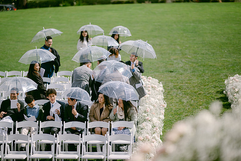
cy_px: 82
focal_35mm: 108
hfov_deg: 18.9
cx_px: 120
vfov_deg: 12.7
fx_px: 723
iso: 200
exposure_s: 1/32000
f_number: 1.4
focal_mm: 105
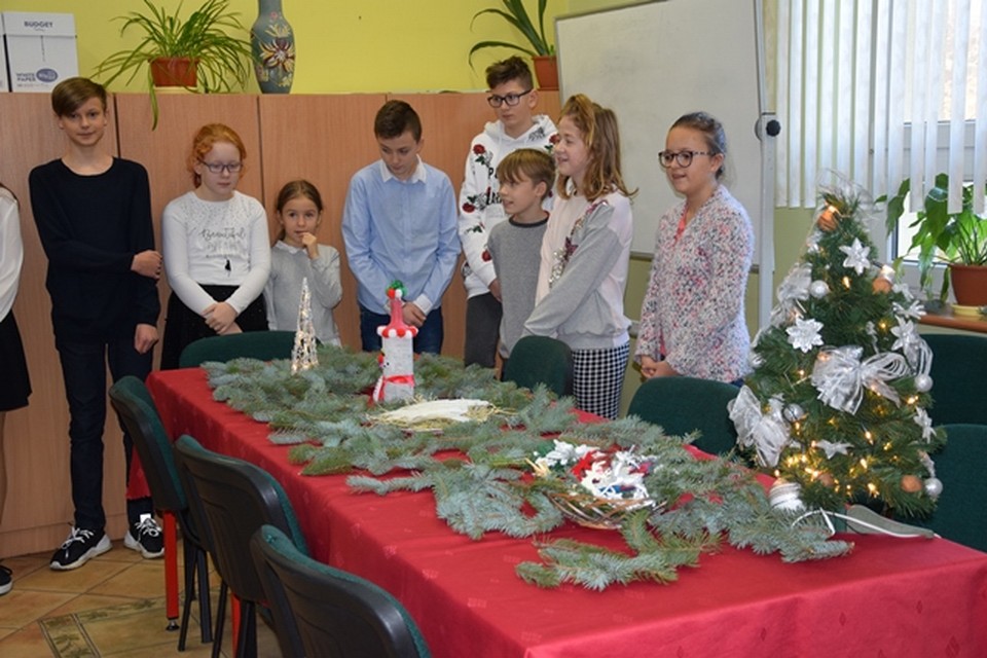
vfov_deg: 28.1
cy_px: 329
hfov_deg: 41.1
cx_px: 494
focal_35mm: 48
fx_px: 1316
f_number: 5
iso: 800
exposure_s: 1/100
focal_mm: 32
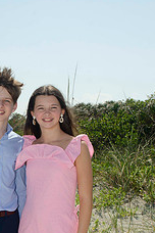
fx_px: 459
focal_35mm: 71
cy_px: 207
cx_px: 16
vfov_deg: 27.5
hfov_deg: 18.9
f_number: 9
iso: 100
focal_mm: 24
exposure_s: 1/250
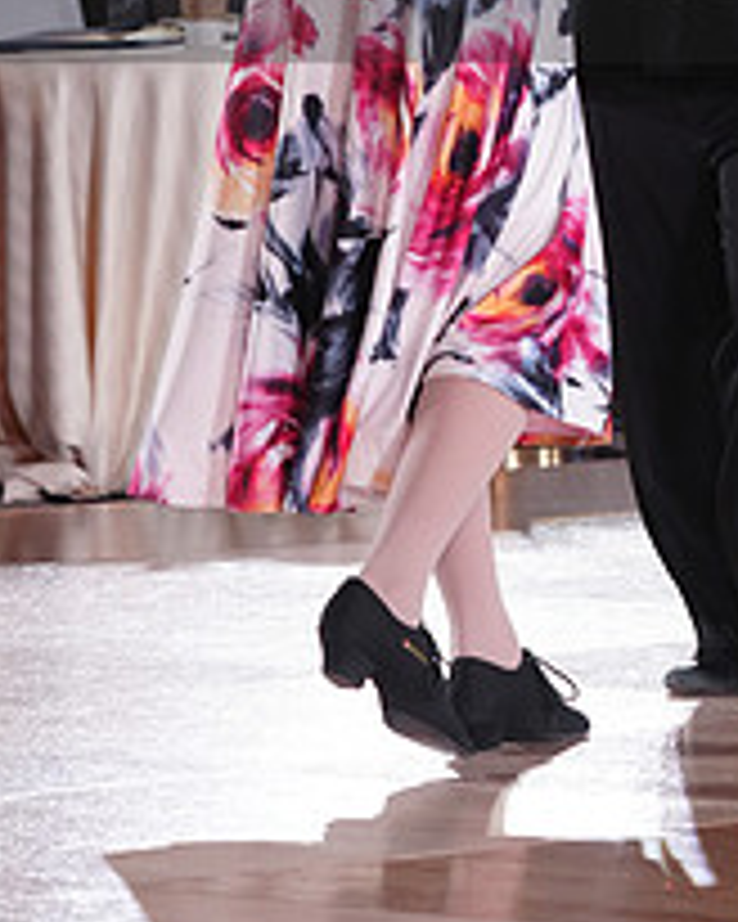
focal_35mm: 359
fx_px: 9802
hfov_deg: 4.3
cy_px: -85
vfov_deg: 5.4
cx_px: 596
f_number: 4
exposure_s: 1/400
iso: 2000
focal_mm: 135
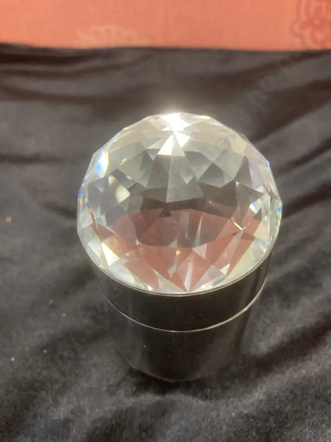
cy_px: 221
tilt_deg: -47.0
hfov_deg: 49.7
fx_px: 357
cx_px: 166
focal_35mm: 28
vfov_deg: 63.4
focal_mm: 3.99
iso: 160
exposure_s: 1/50
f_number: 1.8
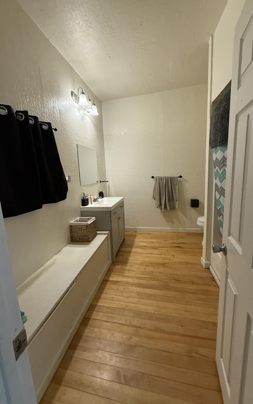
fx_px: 165
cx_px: 122
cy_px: 200
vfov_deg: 101.5
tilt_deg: -10.5
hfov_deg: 74.8
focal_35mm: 15
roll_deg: +3.1
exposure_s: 1/120
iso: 400
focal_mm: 2.22
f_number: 2.2
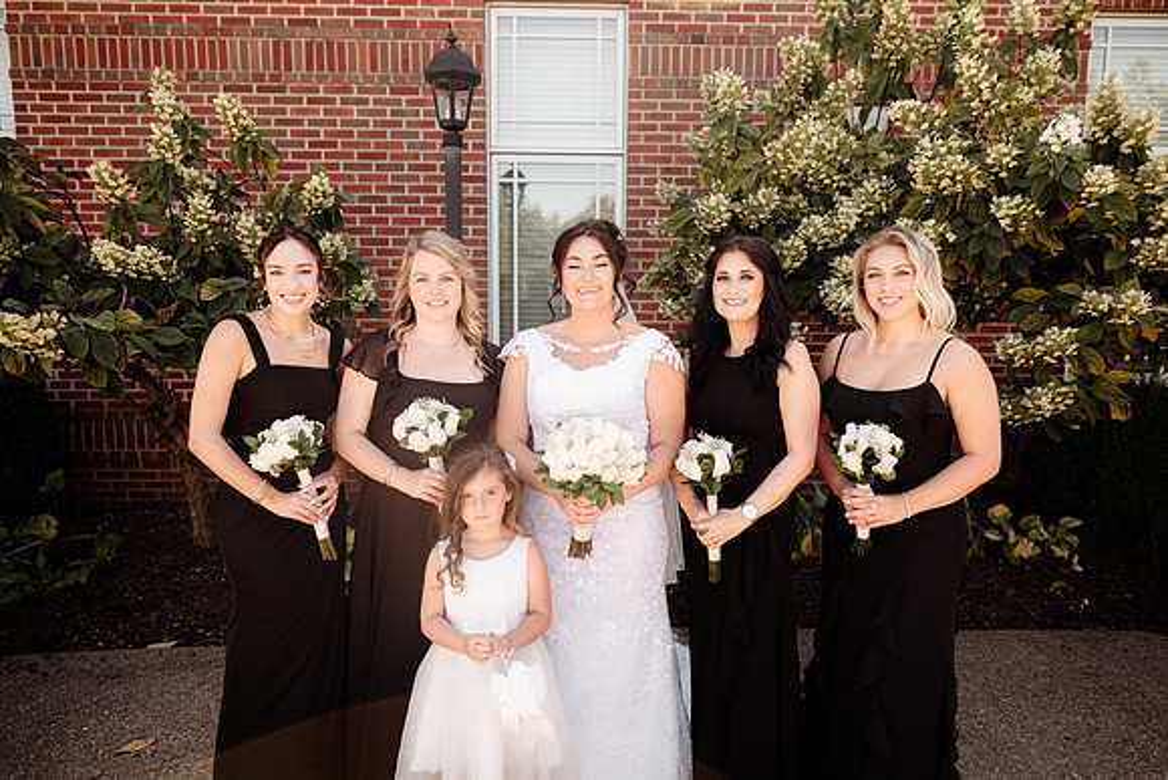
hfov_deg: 72.2
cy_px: 390
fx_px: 800
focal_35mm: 25
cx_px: 590
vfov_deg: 51.9
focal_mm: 24
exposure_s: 1/640
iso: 160
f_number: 2.8
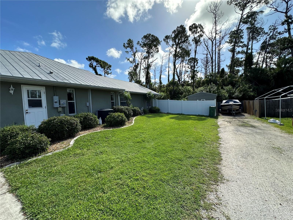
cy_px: 110
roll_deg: +2.0
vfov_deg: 85.7
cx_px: 146
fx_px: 119
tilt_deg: -2.7
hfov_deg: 102.1
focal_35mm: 14
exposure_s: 1/1490
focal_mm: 2.22
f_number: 2.2
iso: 50
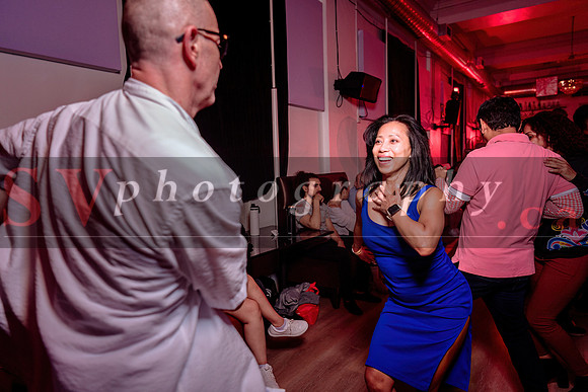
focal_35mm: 24
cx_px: 294
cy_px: 196
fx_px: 392
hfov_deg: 73.7
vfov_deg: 53.2
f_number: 3.2
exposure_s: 1/60
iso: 800
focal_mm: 24
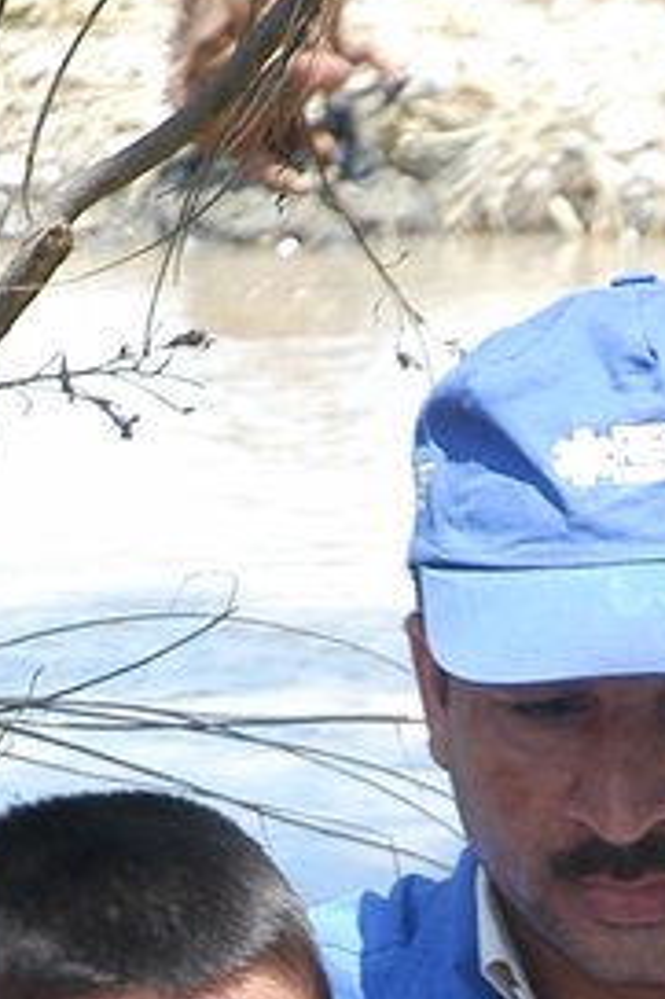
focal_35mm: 271
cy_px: 1825
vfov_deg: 7.4
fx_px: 7518
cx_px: 615
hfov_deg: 5.1
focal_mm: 48
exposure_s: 1/250
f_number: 5.6
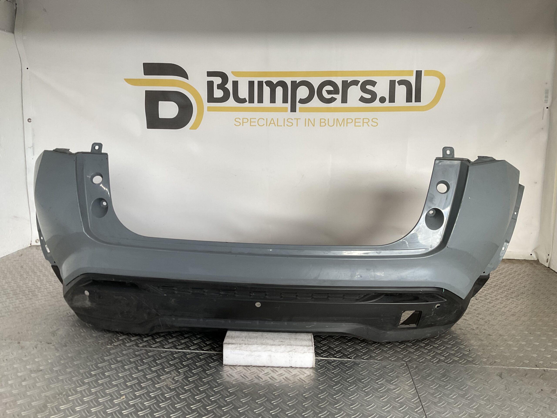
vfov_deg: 48.2
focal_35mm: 29
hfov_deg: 61.7
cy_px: 209
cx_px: 278
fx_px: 467
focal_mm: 3
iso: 40
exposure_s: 1/120
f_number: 1.8
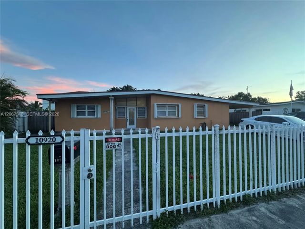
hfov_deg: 102.1
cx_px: 152
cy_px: 114
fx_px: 123
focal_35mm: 14
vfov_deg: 85.7
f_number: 2.2
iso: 320
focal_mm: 2.22
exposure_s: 1/120
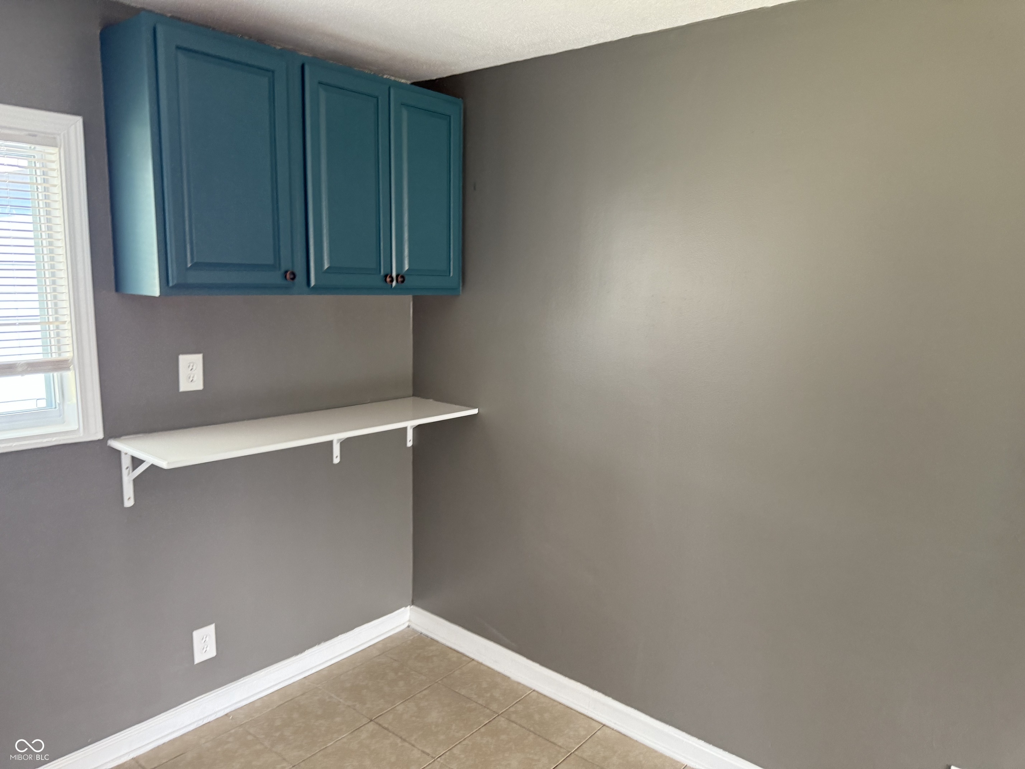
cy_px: 384
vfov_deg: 56.8
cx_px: 512
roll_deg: -1.8
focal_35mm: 24
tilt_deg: -6.8
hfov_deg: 71.6
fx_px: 711
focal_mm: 6.76
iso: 250
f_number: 1.78
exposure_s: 1/60
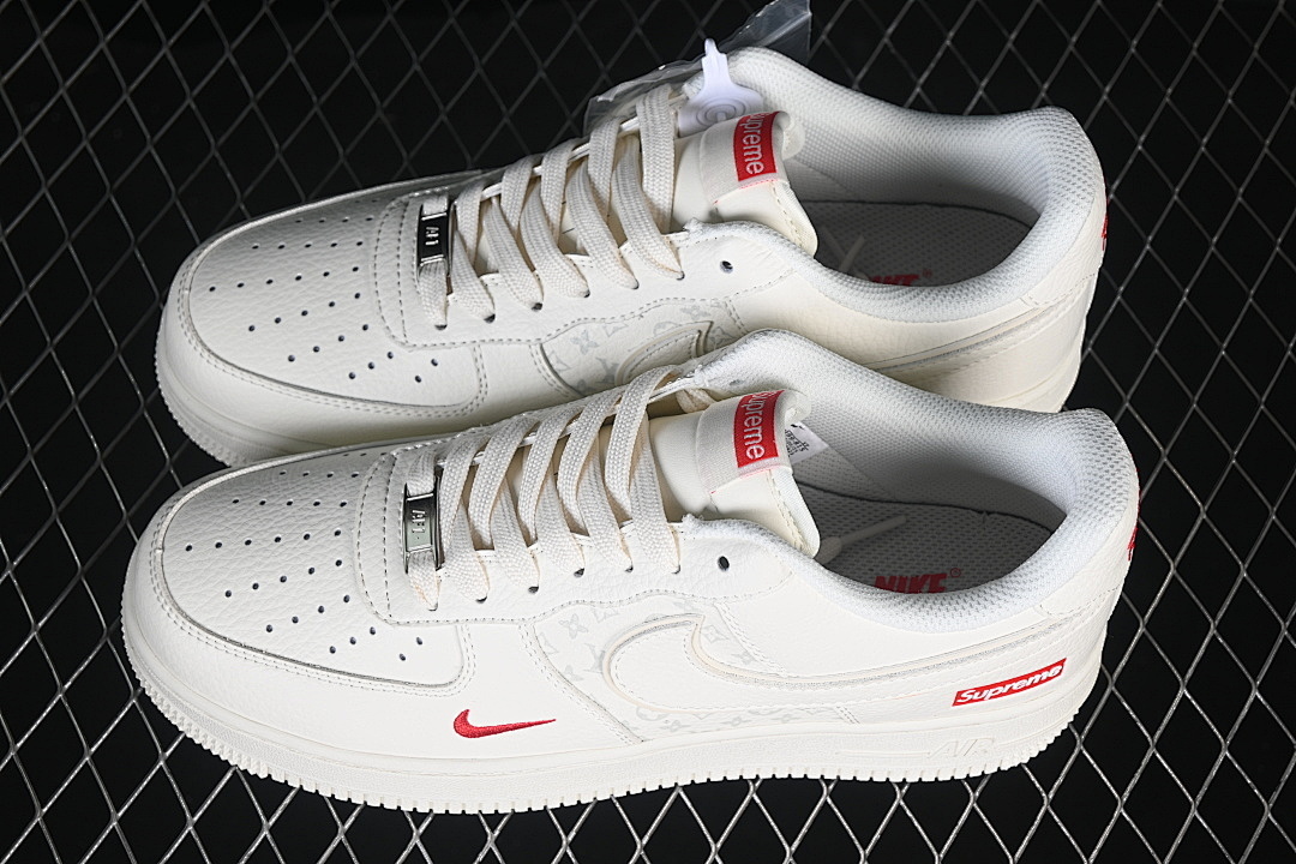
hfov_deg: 27.0
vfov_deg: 18.2
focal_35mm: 75
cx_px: 648
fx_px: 2700
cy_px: 432
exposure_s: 1/80
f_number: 7.1
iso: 160
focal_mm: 50
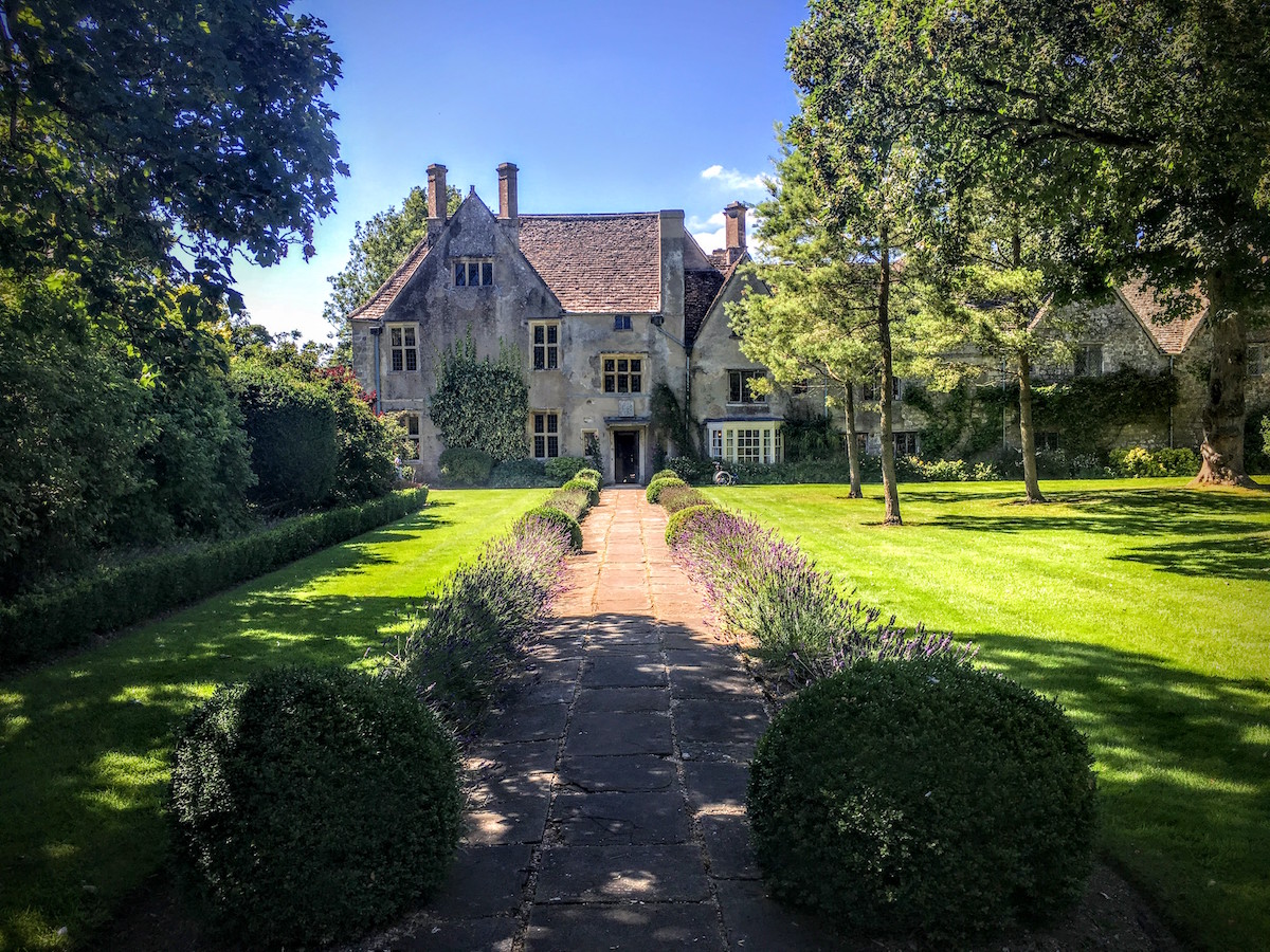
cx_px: 635
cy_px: 476
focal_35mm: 29
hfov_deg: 61.7
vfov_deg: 48.2
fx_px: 1064
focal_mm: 4.15
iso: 25
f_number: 2.2
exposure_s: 1/615
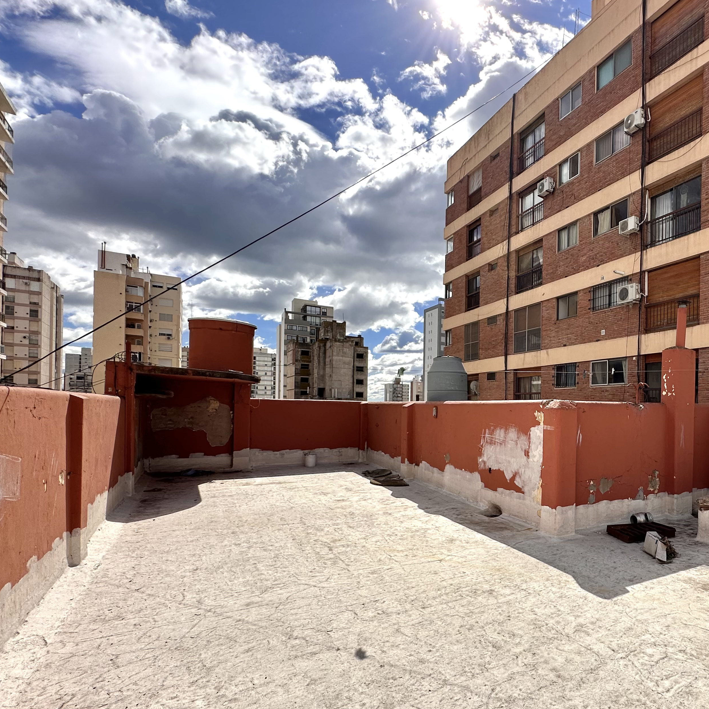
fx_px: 463
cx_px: 542
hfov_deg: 69.3
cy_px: 411
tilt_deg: +0.0
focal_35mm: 20
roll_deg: -0.3
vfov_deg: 74.3
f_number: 2.2
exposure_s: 1/2817
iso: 50
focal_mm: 2.22
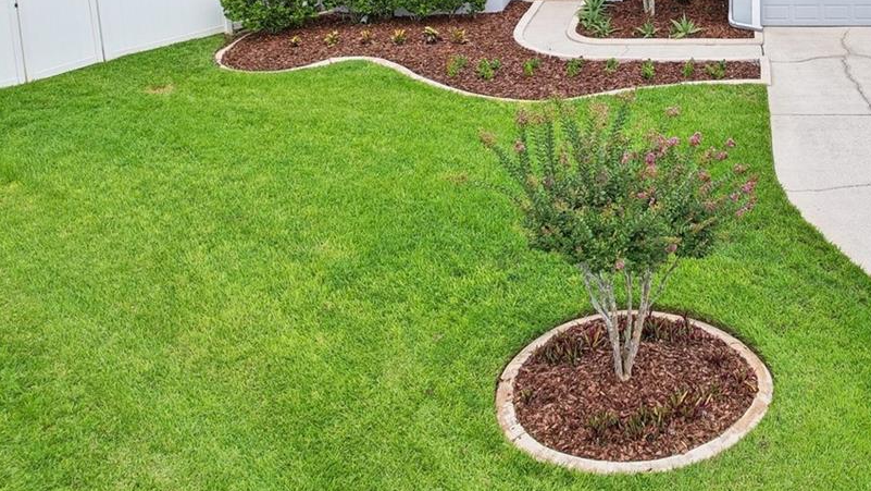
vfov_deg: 24.4
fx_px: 1063
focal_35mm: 46
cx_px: 729
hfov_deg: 42.1
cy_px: -40
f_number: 2.8
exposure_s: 1/1000
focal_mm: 8.4
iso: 100
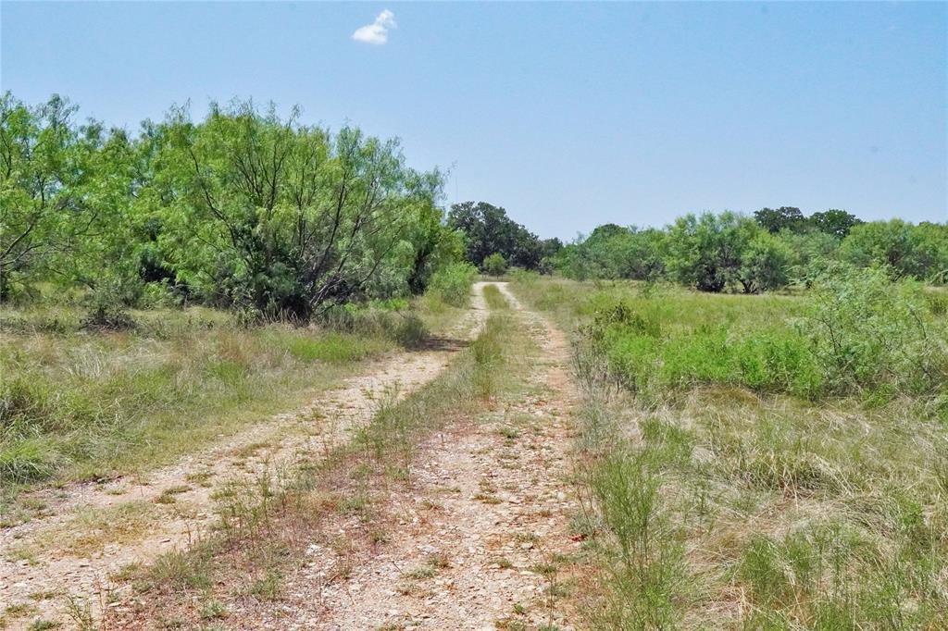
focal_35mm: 36
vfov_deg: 36.8
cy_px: 316
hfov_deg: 53.1
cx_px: 474
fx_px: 948
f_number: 18
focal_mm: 24
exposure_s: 1/4000
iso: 6400
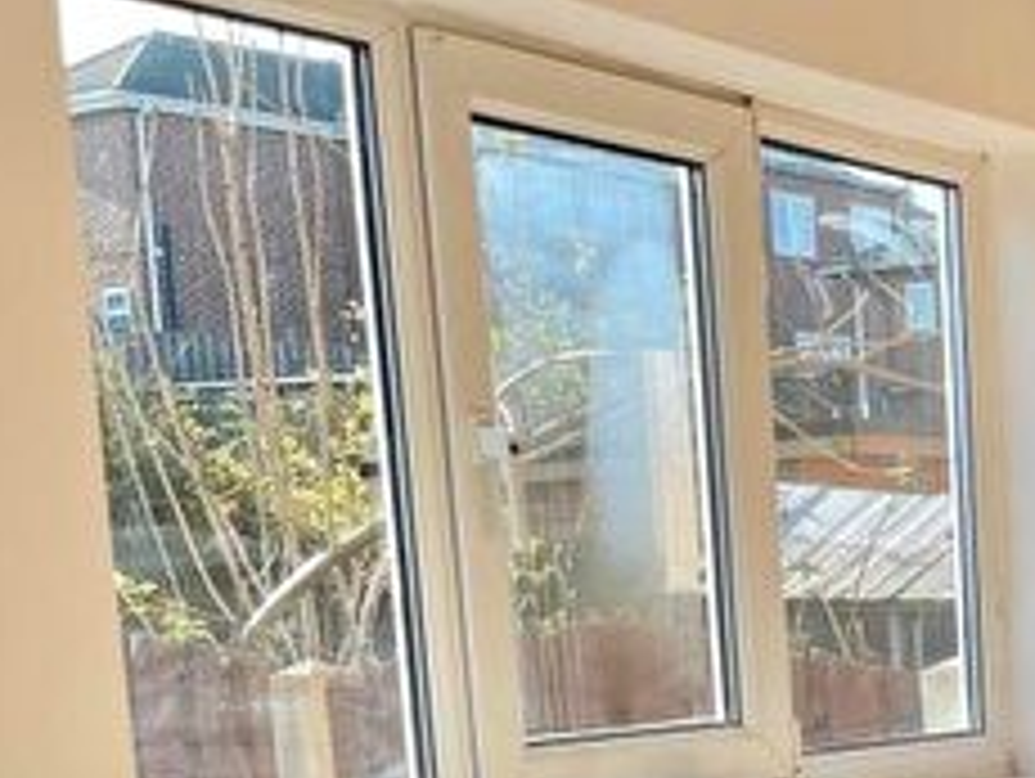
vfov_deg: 17.7
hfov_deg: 21.4
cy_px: 956
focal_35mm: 79
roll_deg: +0.1
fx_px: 2365
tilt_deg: -10.0
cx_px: 1472
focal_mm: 5.1
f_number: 1.6
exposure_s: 1/376
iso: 32
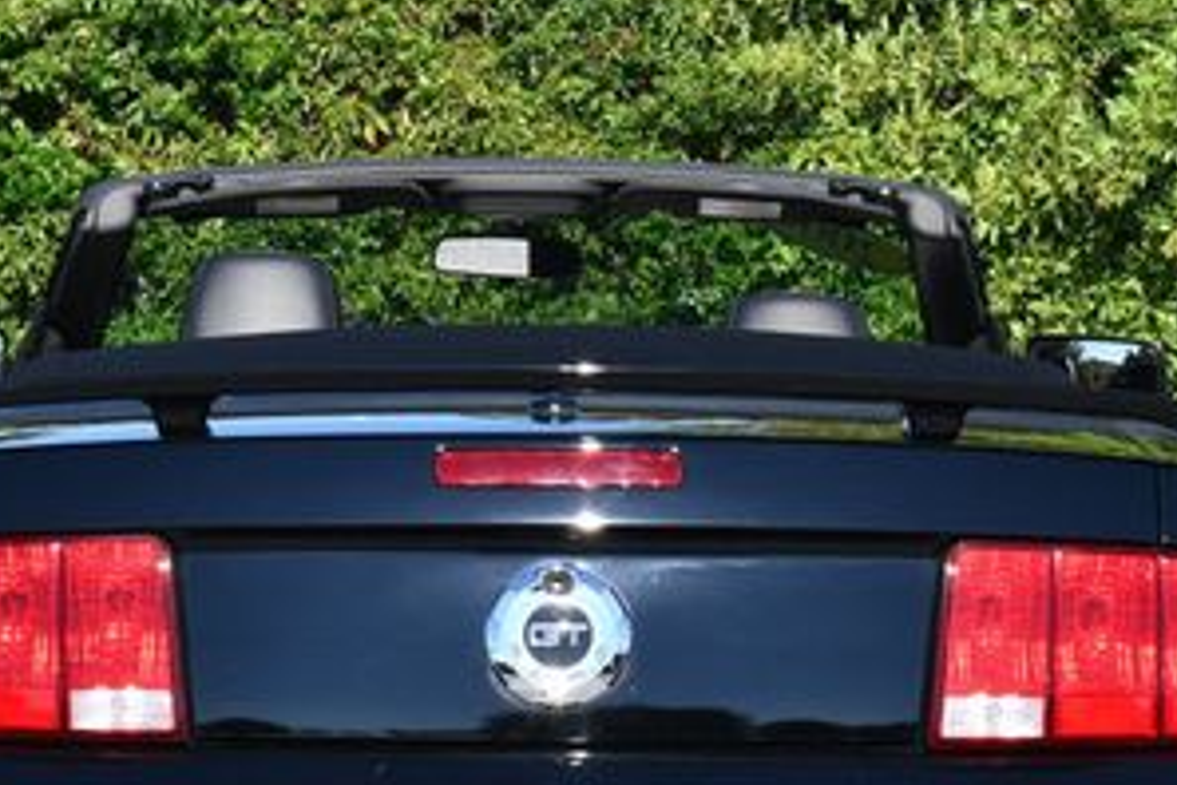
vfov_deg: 9.1
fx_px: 4936
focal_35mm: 151
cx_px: 460
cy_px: 618
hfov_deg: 13.6
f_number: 8
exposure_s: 1/250
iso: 160
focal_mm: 35
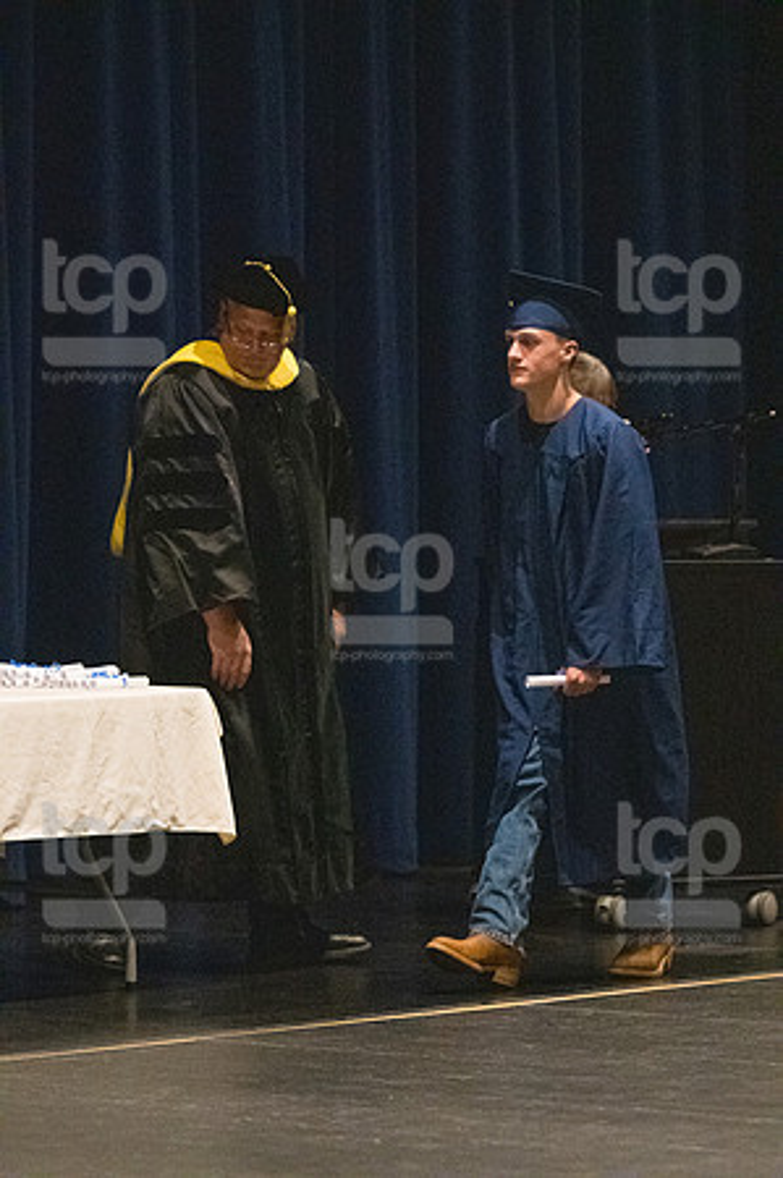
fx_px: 6605
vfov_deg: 10.2
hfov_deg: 6.8
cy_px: 589
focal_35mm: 202
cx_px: 392
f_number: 3.2
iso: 10000
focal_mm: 135
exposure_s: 1/400
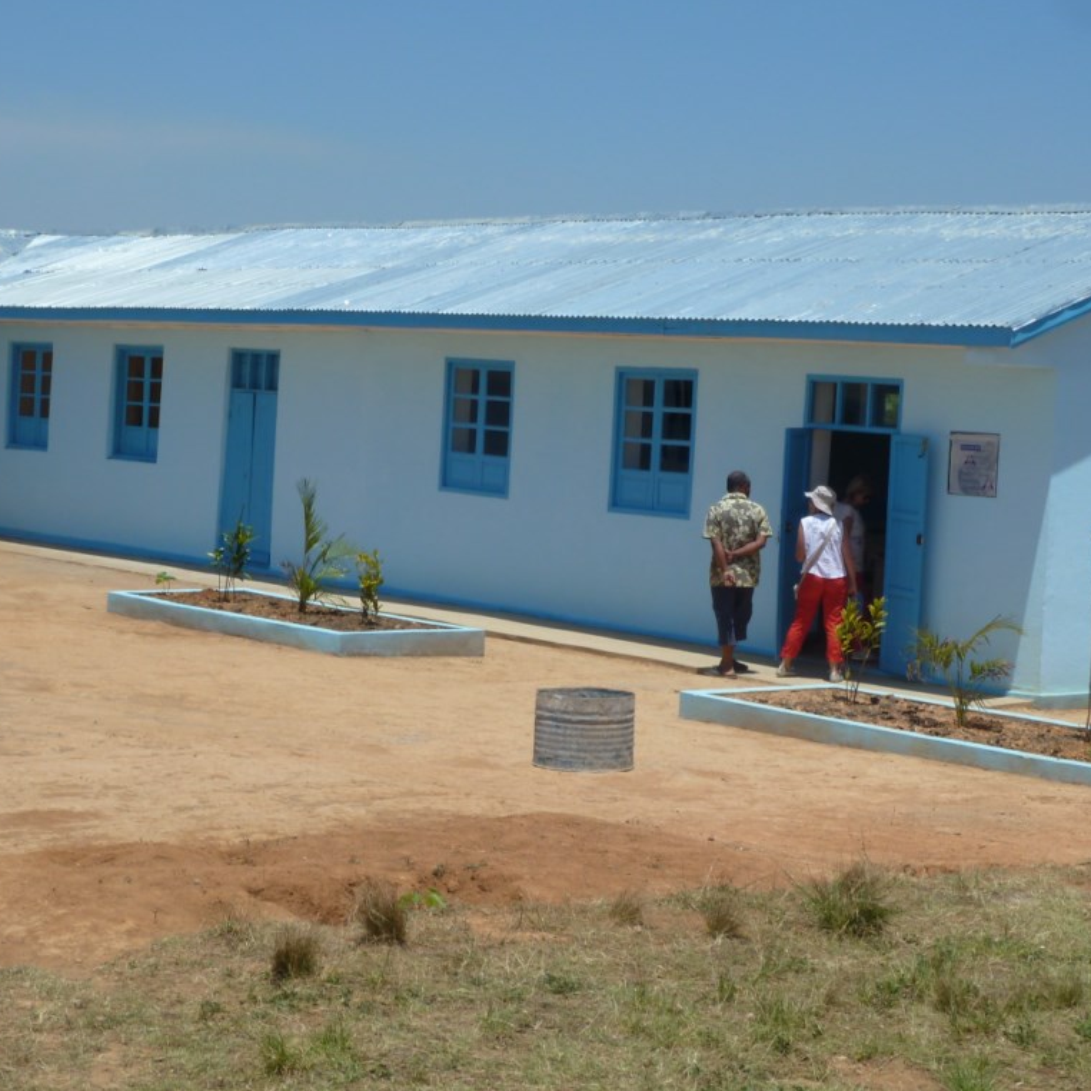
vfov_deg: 24.7
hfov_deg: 24.7
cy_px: 543
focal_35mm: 70
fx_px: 2496
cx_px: 551
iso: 80
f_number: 5.6
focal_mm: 9.7
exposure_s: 1/500
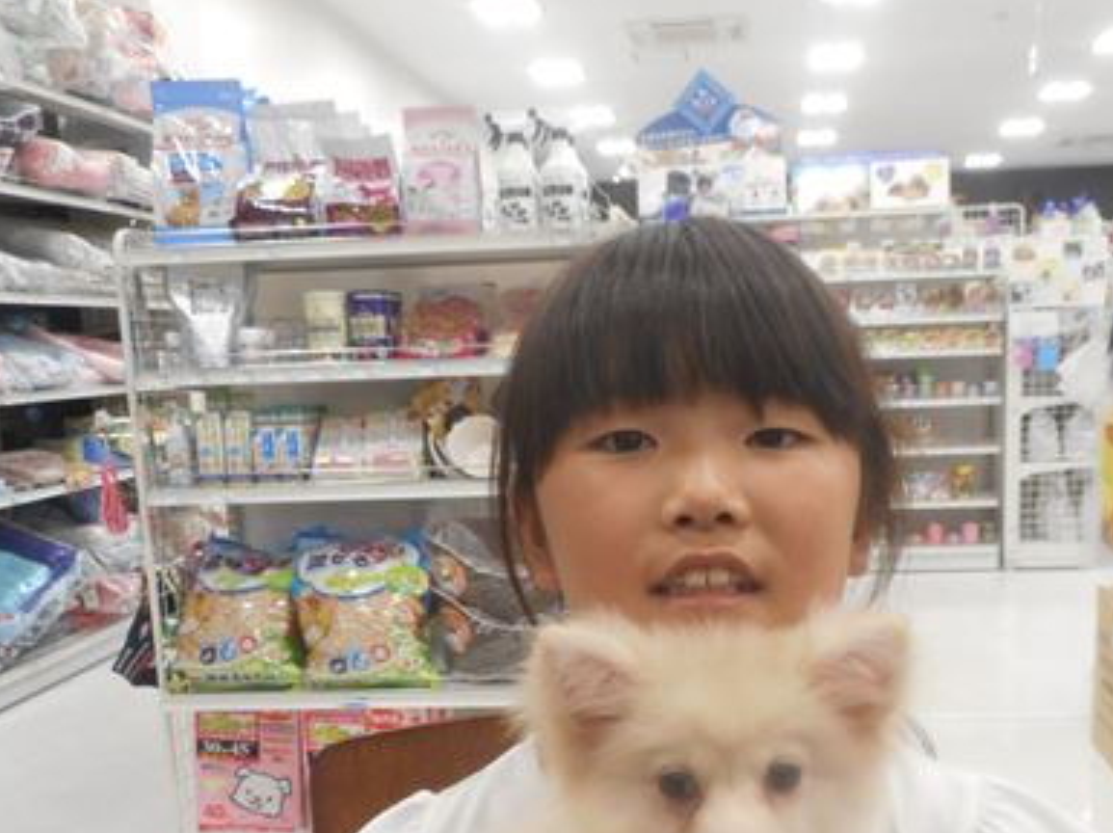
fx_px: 1253
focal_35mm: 39
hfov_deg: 47.7
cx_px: 650
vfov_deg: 36.0
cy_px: 616
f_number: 3.7
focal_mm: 4.5
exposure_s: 1/30
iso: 250
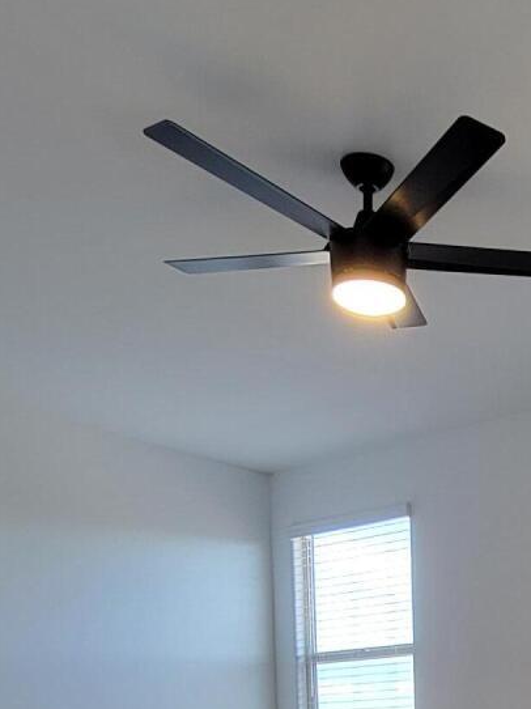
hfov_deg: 27.4
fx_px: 983
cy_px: 819
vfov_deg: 33.4
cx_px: 602
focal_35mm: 48
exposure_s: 1/60
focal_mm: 2.2
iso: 100
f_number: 2.2
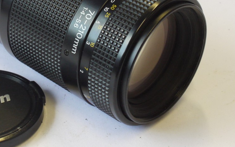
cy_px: 30
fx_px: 653
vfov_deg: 12.8
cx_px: 54
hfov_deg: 20.2
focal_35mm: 102
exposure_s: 1/40
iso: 800
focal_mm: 30
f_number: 10
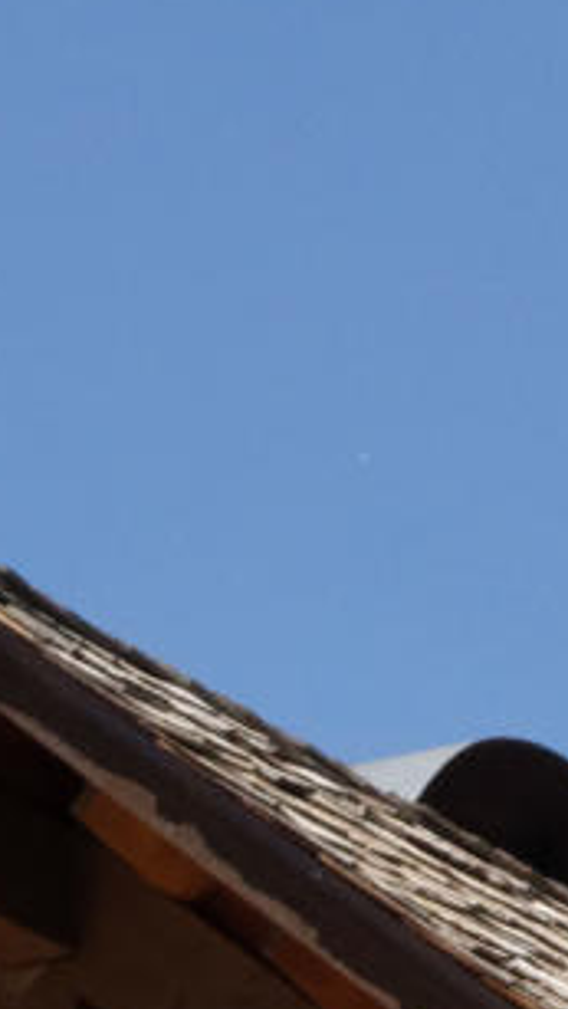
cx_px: 703
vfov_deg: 6.6
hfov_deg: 4.0
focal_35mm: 307
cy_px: 2587
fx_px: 8209
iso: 1000
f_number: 7.1
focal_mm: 30
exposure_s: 1/1250
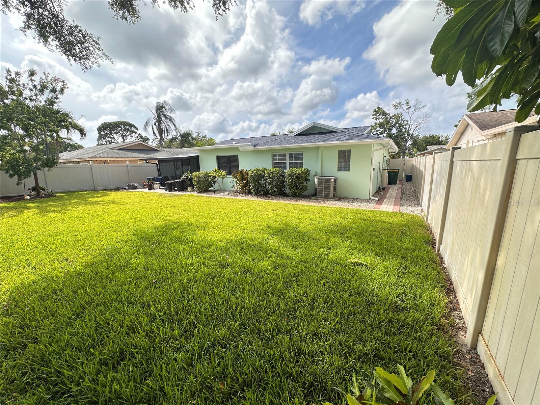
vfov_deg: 85.7
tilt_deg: -10.7
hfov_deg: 102.1
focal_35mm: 14
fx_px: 218
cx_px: 270
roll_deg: +1.3
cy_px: 202
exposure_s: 1/690
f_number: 2.2
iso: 40
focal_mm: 2.22
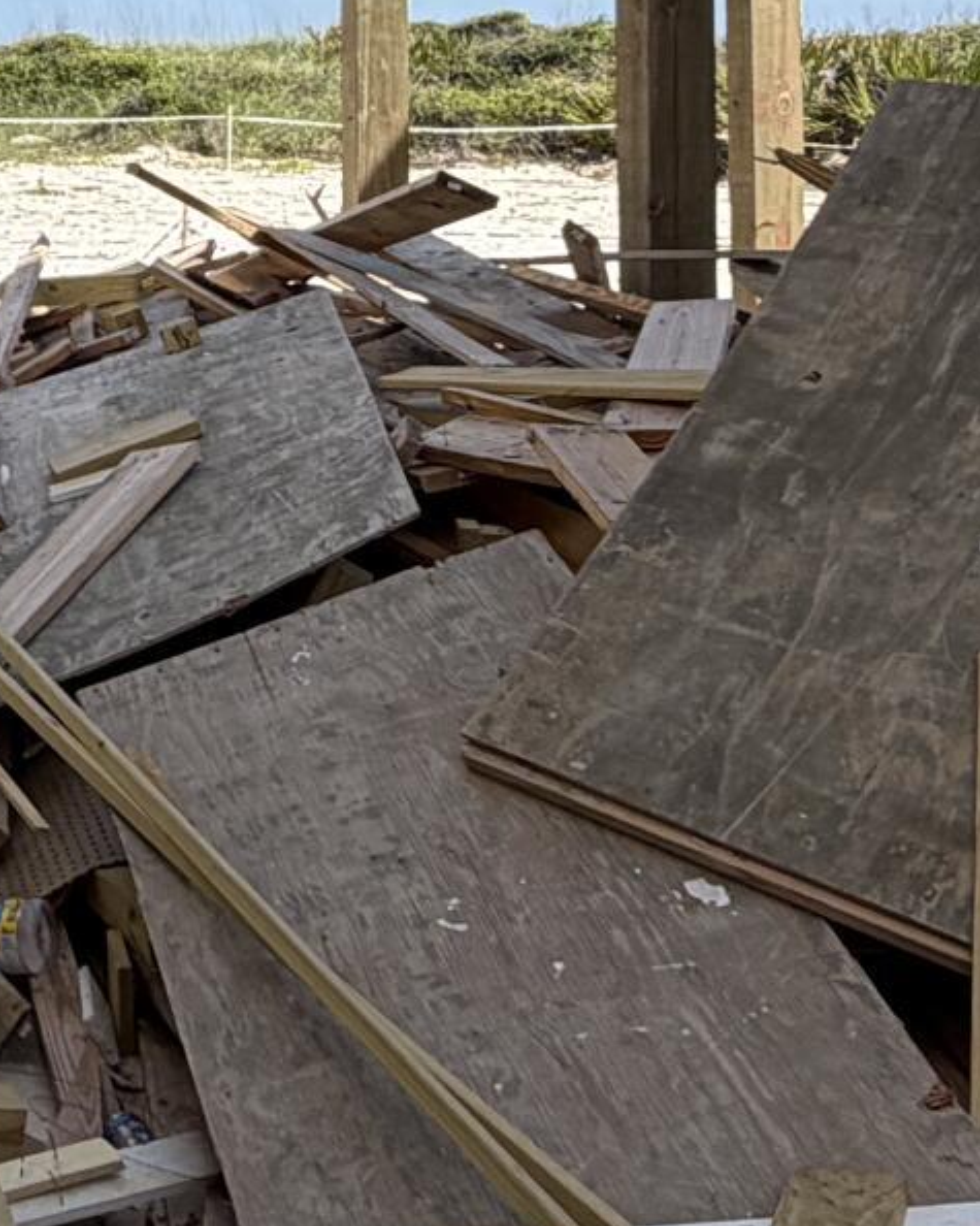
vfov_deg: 25.6
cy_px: -97
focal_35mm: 69
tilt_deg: +3.4
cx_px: -303
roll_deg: -0.7
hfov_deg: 20.2
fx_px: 2502
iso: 32
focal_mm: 2.22
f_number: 2.2
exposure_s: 1/770
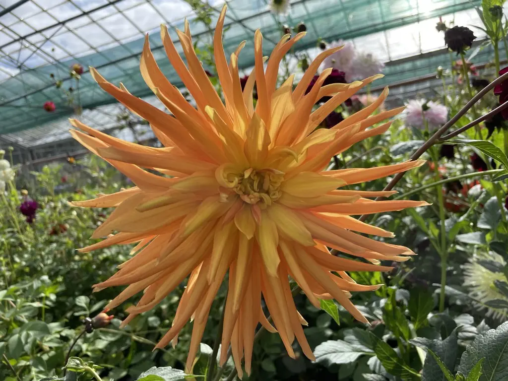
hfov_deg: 67.3
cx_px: 254
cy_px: 190
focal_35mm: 26
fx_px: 382
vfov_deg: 53.1
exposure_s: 1/2174
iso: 32
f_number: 1.6
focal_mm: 4.2
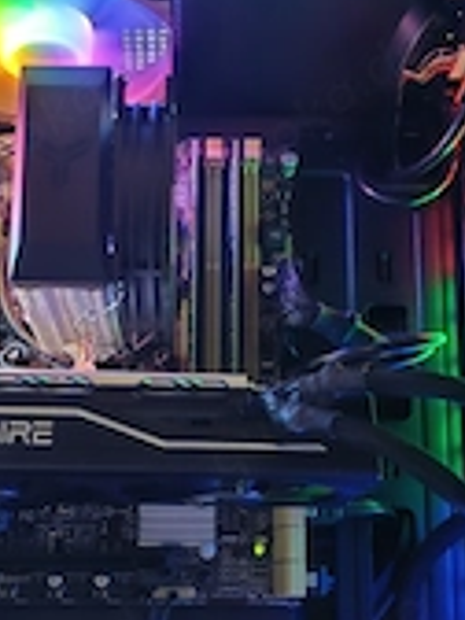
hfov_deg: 25.6
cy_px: 450
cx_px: 196
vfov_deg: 33.2
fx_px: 1021
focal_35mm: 57
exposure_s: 1/33.3
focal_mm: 6.14
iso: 820
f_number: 1.65
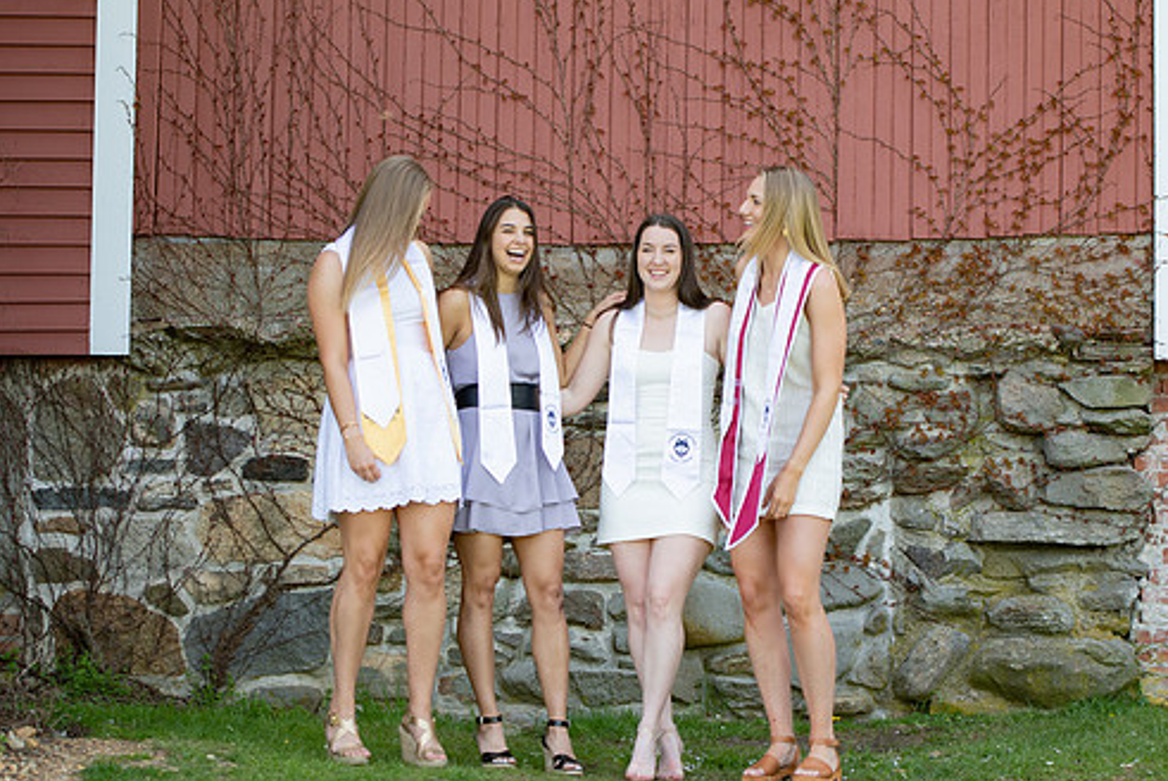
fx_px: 4025
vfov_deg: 11.1
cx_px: 633
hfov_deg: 16.5
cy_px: 446
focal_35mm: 124
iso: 100
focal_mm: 70
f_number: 2.8
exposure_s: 1/250
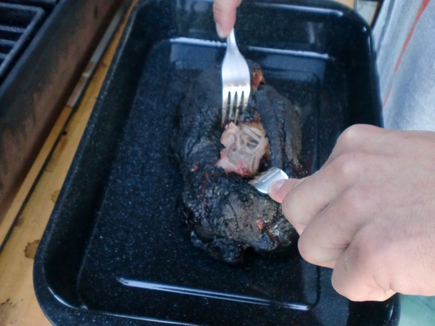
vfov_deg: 40.7
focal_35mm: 35
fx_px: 440
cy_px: 163
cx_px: 218
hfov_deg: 52.6
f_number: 3.1
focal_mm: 6.3
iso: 400
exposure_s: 1/20
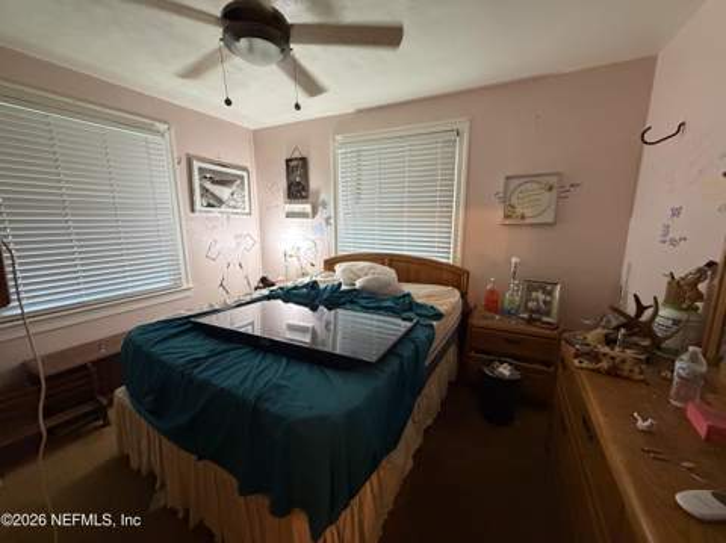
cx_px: 363
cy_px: 272
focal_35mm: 14
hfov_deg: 102.1
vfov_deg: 85.6
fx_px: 293
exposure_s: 1/60
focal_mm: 2.22
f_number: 2.2
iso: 800
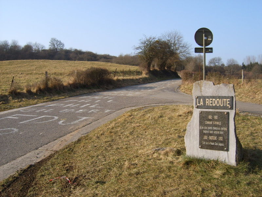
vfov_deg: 40.7
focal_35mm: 35
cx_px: 131
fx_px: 265
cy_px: 98
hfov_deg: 52.6
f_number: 5.8
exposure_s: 1/250
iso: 50
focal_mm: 5.8
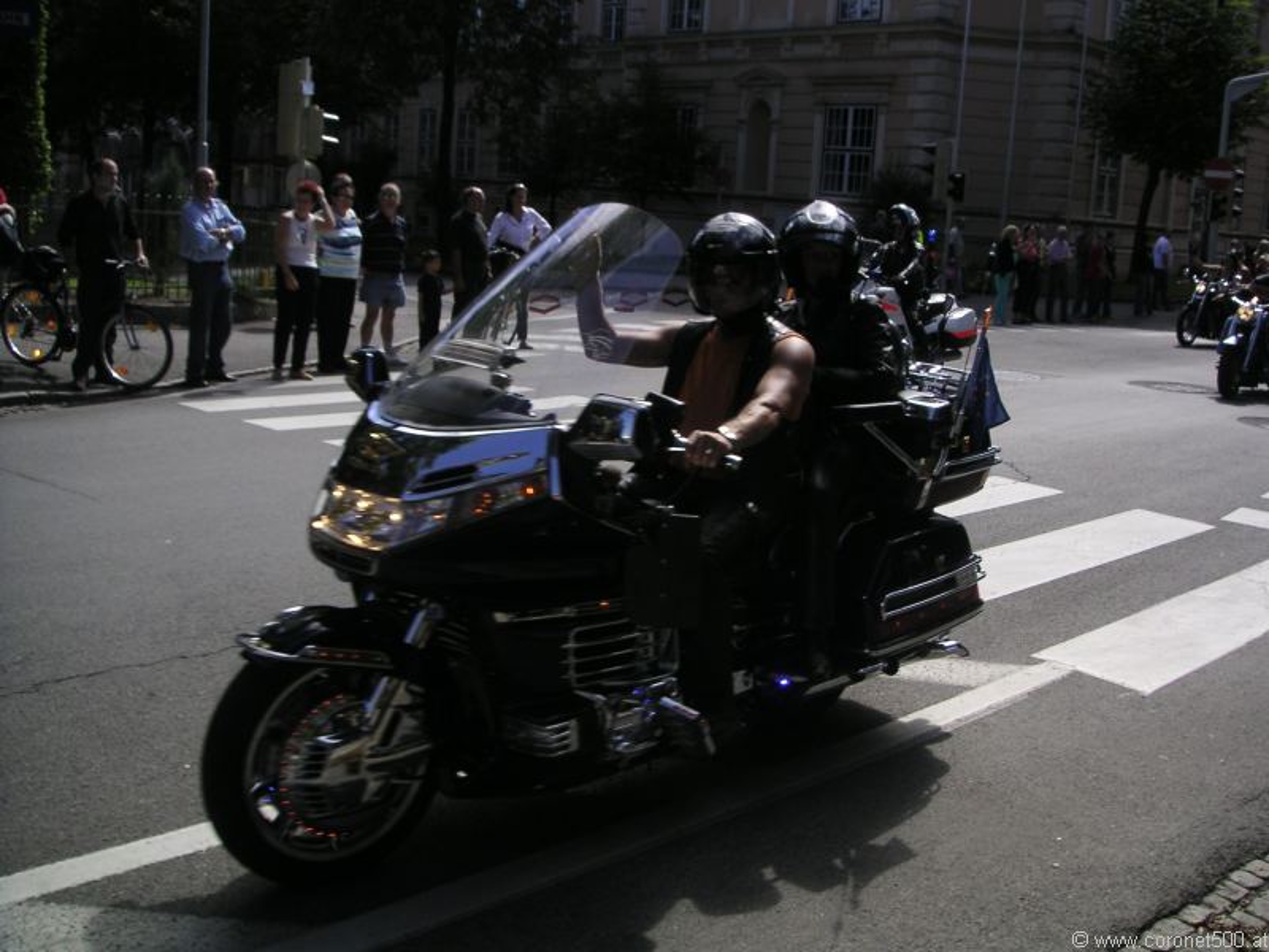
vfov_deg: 38.7
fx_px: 1356
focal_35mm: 37
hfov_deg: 50.1
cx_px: 634
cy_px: 476
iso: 50
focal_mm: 5.7
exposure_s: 1/125
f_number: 6.7
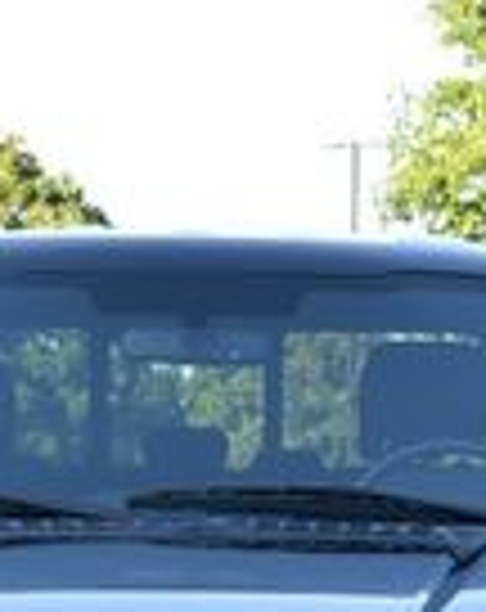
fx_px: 4804
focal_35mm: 266
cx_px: 315
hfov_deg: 5.8
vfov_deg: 7.3
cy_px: 641
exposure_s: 1/250
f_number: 5.6
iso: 400
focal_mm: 40
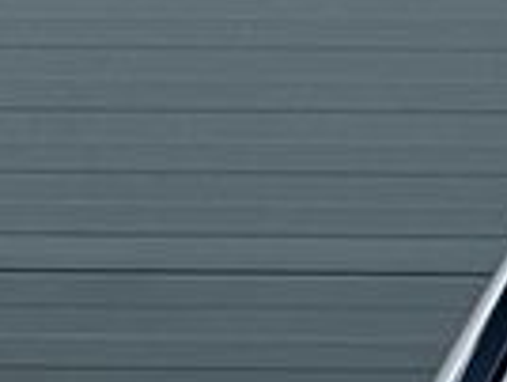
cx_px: 1619
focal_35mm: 198
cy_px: 1021
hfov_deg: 8.2
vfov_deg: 7.0
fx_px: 2905
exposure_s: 1/121
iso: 64
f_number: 1.5
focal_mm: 5.7
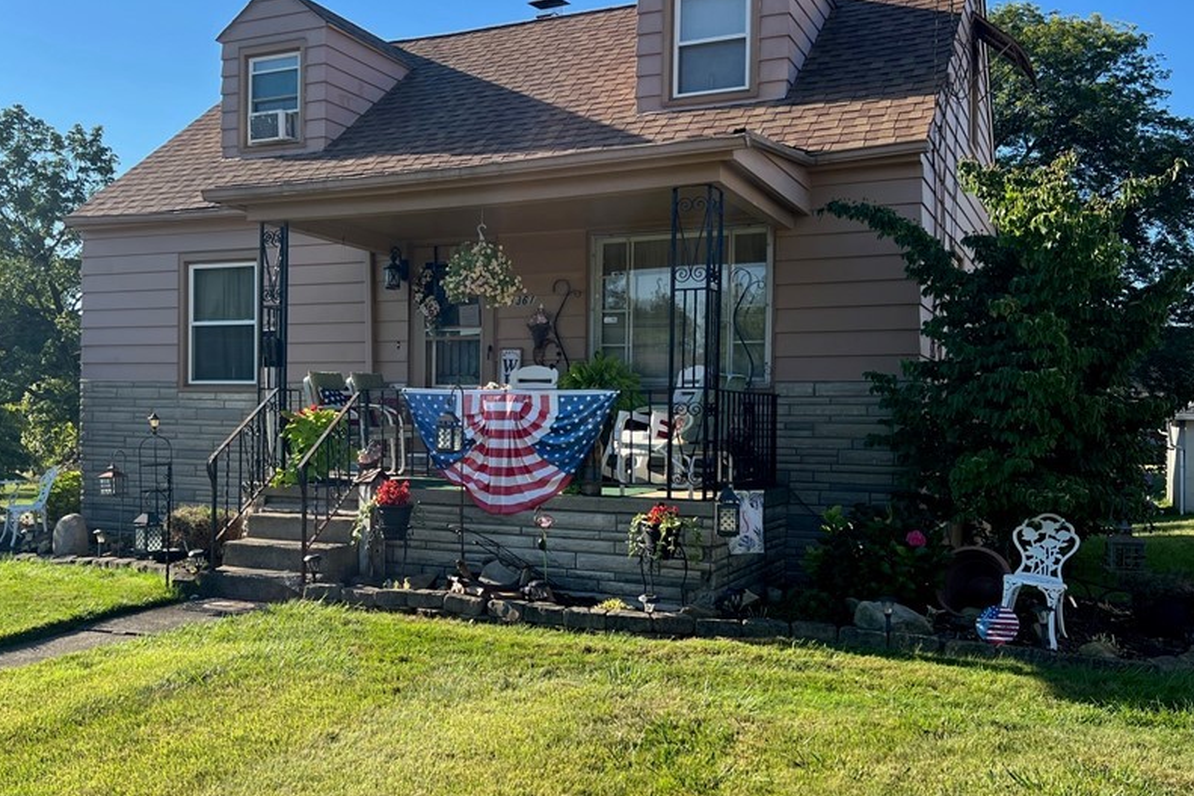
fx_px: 1161
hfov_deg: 54.3
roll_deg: -0.9
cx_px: 522
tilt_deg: -0.9
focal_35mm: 35
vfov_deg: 37.8
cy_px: 420
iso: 50
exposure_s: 1/2045
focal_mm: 5.7
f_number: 1.5
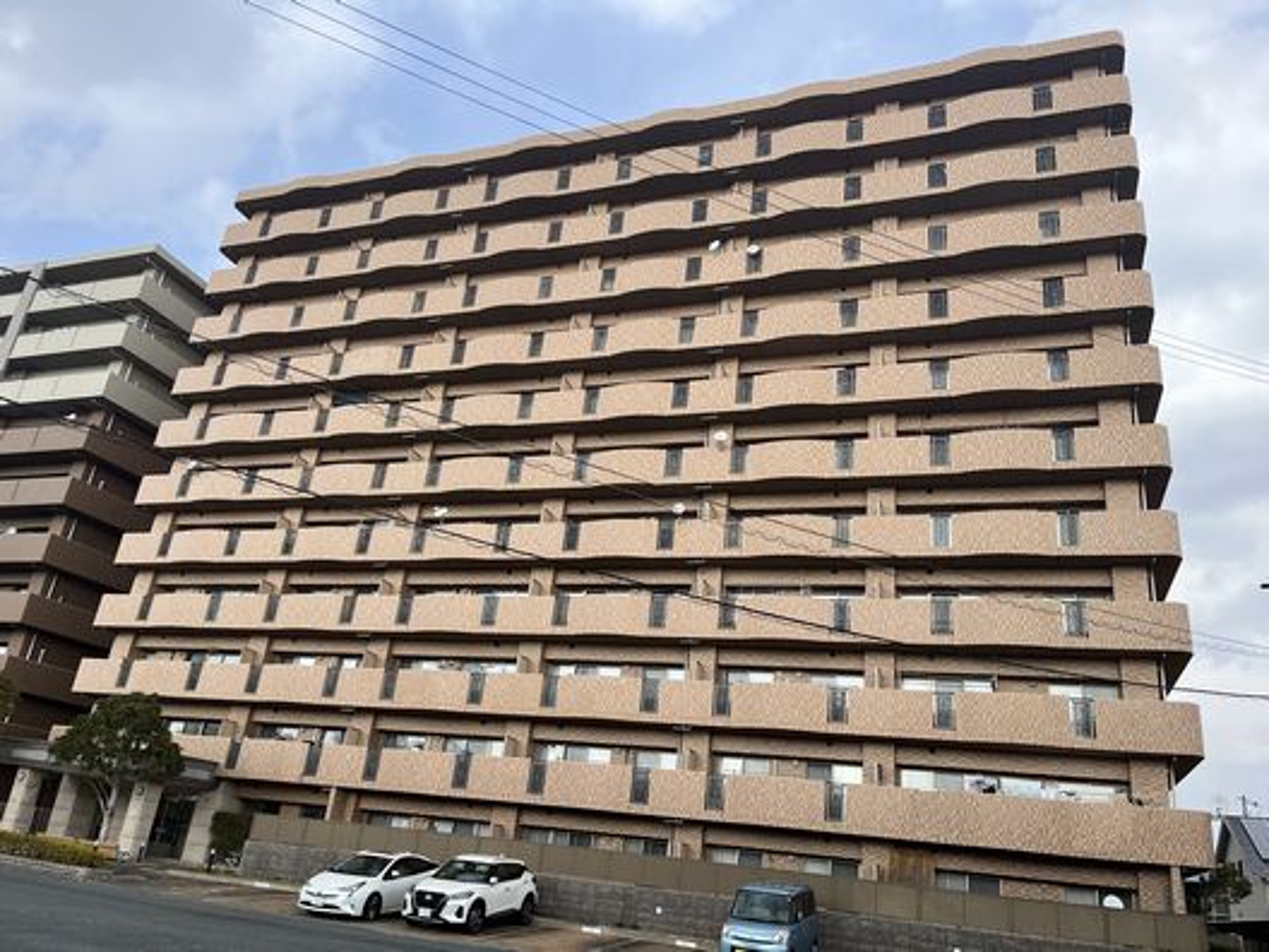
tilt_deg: +21.7
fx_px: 953
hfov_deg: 67.3
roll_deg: -6.5
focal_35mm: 26
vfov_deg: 53.1
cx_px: 634
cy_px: 476
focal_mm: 5.1
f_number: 1.6
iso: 50
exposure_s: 1/1325
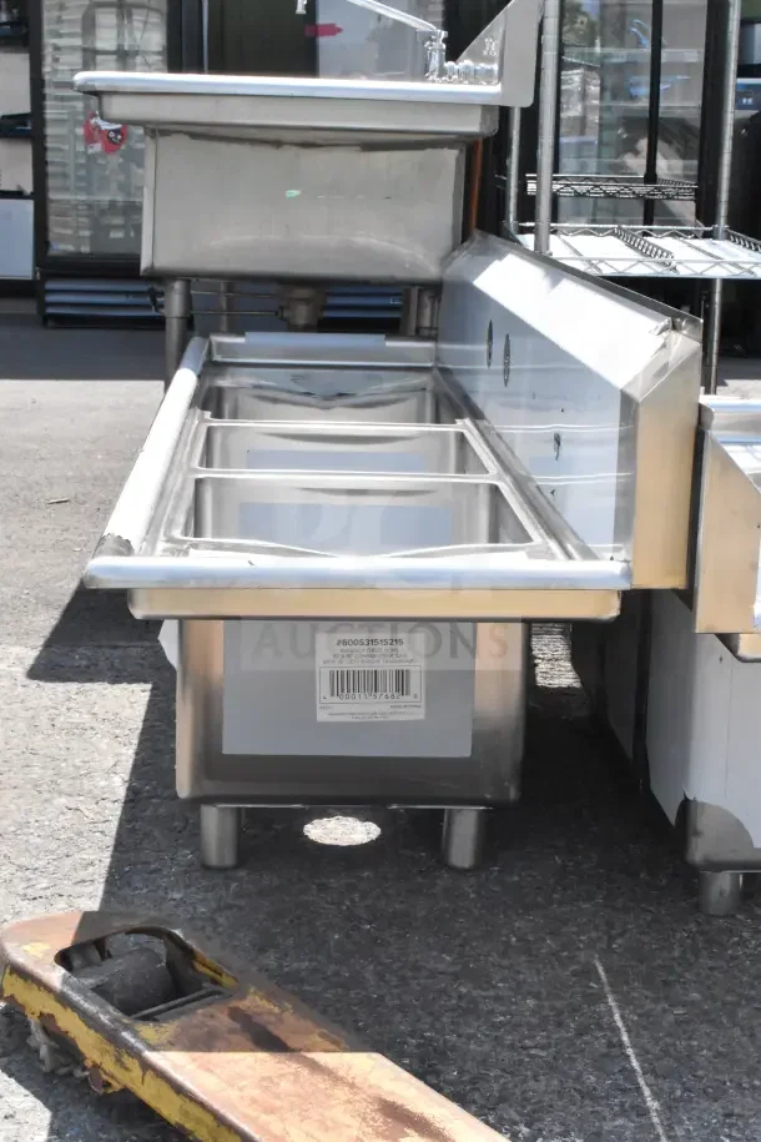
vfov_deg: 35.1
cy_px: 571
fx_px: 1807
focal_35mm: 57
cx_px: 380
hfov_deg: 23.8
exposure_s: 1/1600
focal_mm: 38
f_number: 20
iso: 6400
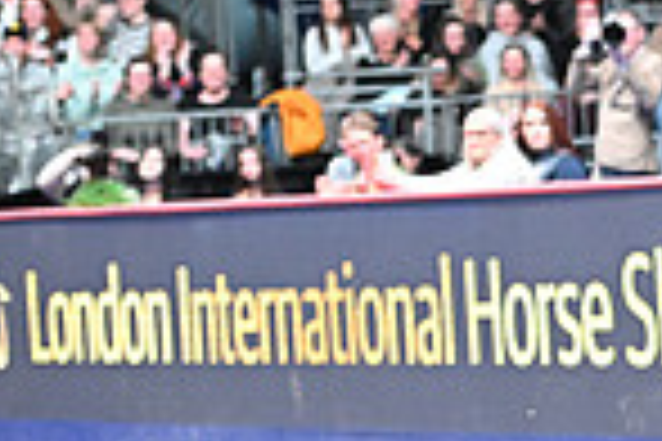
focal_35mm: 323
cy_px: -29
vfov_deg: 4.2
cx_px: 1193
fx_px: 5939
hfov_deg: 6.2
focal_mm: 82
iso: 6400
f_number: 3.5
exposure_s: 1/800
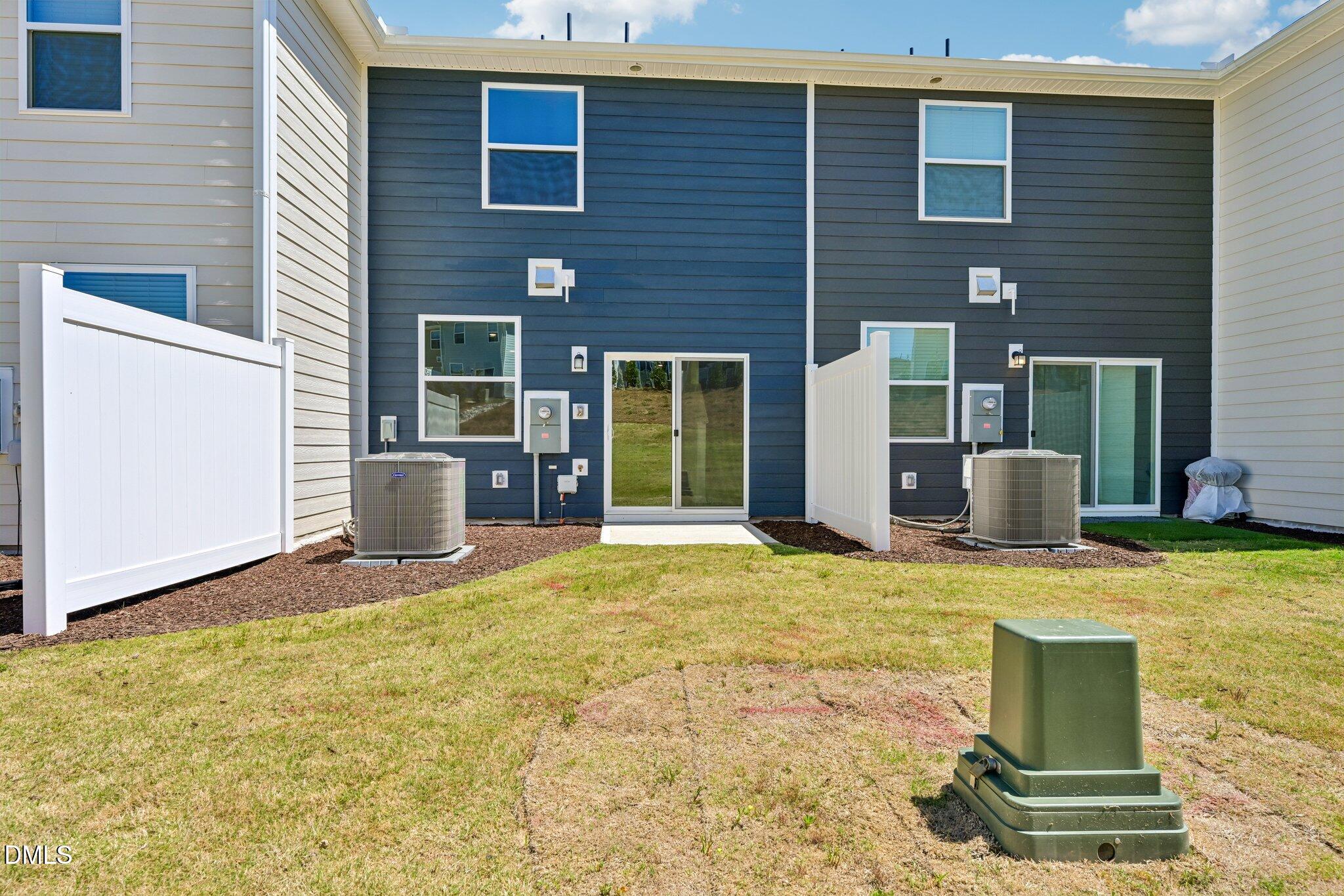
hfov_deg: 90.0
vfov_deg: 67.4
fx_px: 672
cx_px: 672
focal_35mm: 18
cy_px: 448
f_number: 8
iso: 100
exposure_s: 1/320
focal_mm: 18
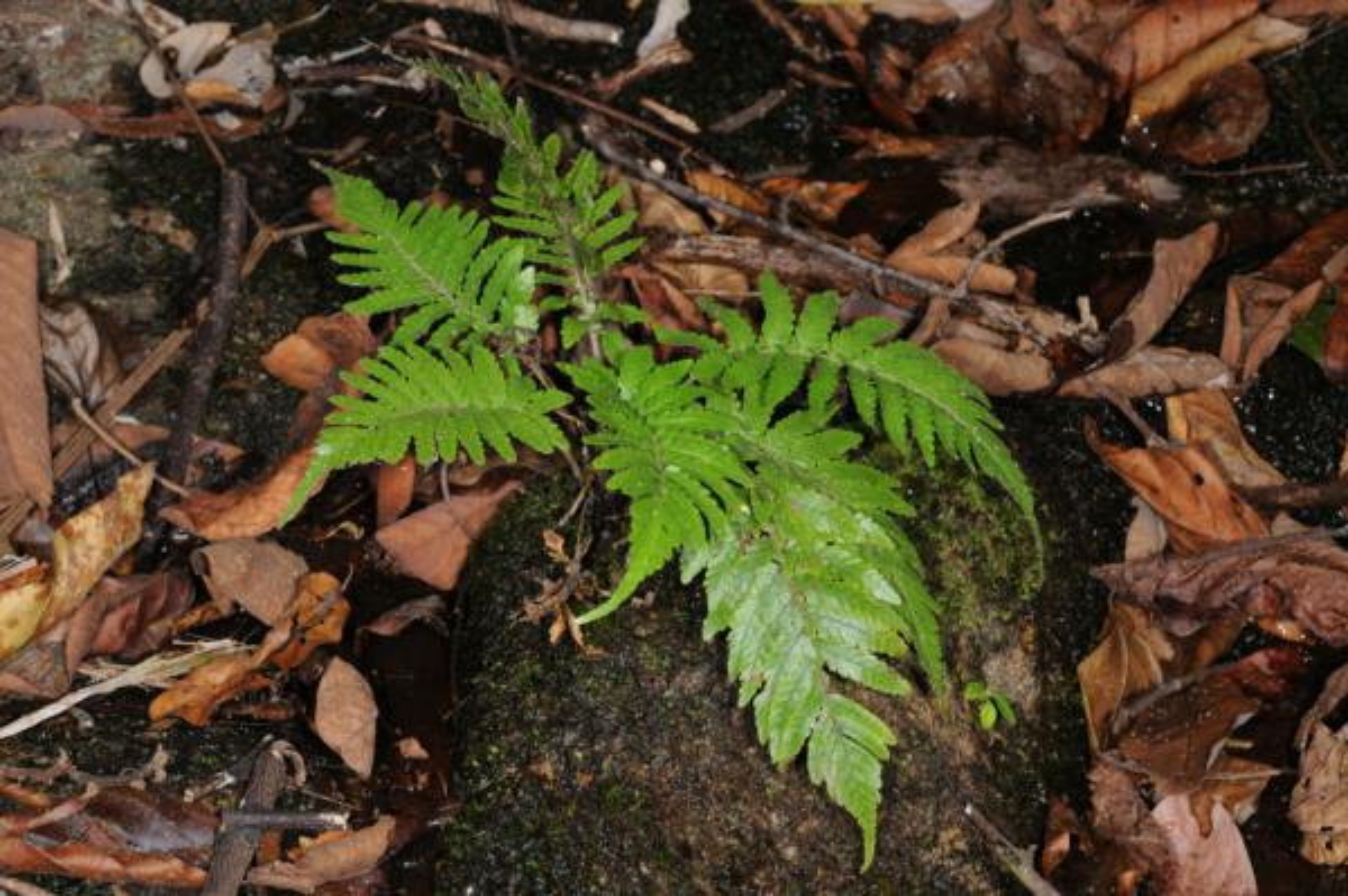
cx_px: 674
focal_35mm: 90
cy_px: 448
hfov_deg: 22.6
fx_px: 3367
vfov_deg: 15.2
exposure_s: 1/60
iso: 200
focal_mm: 60
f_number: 13
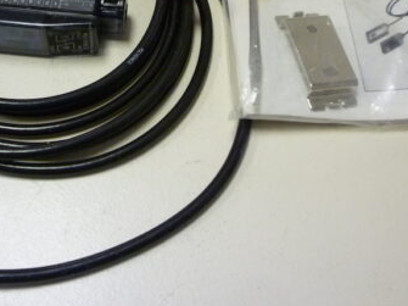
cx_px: 156
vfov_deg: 27.3
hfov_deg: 36.6
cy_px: 46
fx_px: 613
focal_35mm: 52
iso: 400
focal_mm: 5.2
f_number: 3.3
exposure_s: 1/25
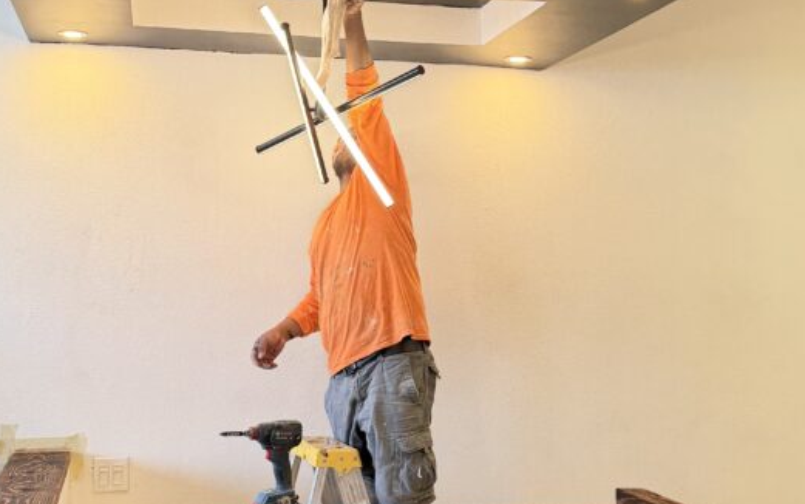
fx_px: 1097
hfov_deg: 40.1
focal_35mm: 50
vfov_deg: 25.8
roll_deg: -1.0
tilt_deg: +2.5
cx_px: 312
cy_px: 218
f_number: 1.78
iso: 200
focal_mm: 6.76
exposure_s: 1/185
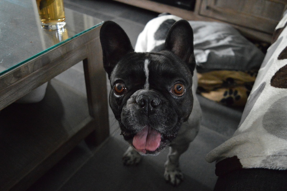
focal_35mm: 32
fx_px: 251
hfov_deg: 59.5
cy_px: 96
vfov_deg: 41.6
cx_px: 144
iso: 6400
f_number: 3.8
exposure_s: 1/200
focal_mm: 21
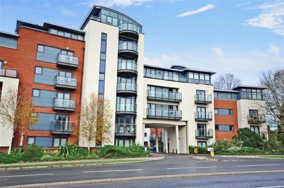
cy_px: 94
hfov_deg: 62.0
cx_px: 142
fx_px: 236
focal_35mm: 30
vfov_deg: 43.5
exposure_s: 1/400
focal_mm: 20
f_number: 5.6
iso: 400
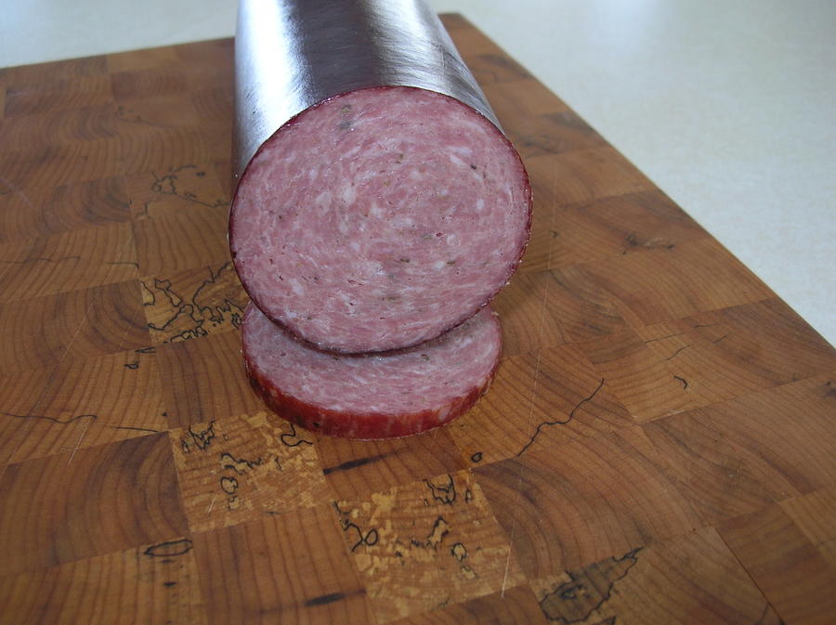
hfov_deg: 51.4
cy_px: 312
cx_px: 418
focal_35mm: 36
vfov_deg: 39.6
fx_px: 868
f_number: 2.7
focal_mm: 6
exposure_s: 1/30
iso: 50
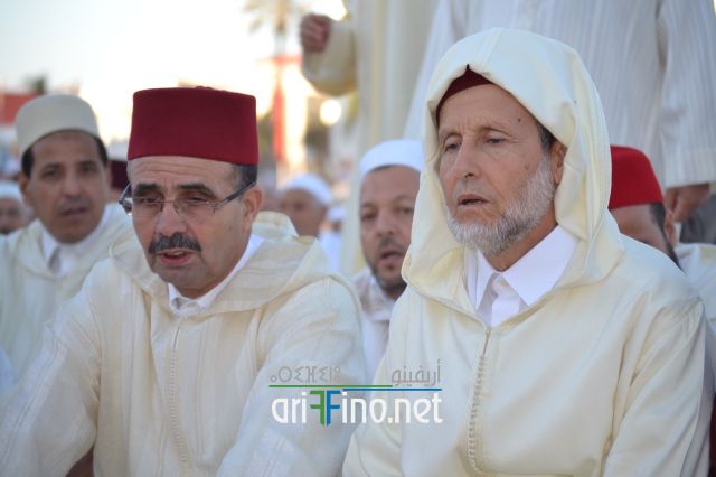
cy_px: 238
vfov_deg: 9.3
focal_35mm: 147
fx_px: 2922
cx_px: 358
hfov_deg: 14.0
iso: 100
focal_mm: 98
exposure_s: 1/200
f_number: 4.5
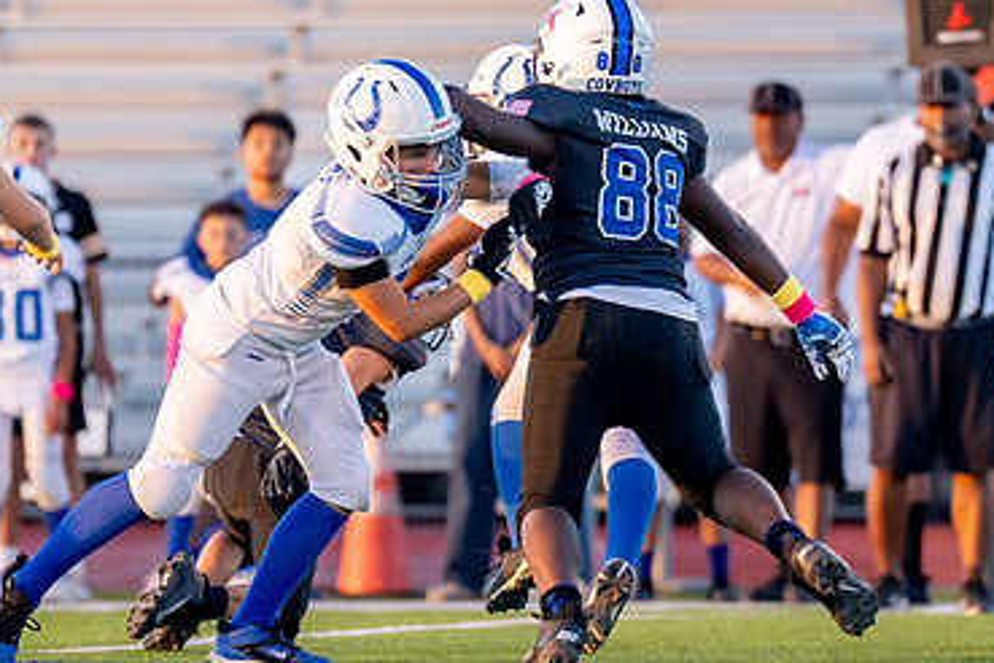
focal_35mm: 565
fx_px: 15599
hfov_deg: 3.6
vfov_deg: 2.4
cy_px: 372
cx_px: 585
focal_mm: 200
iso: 640
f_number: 2.8
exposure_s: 1/1250
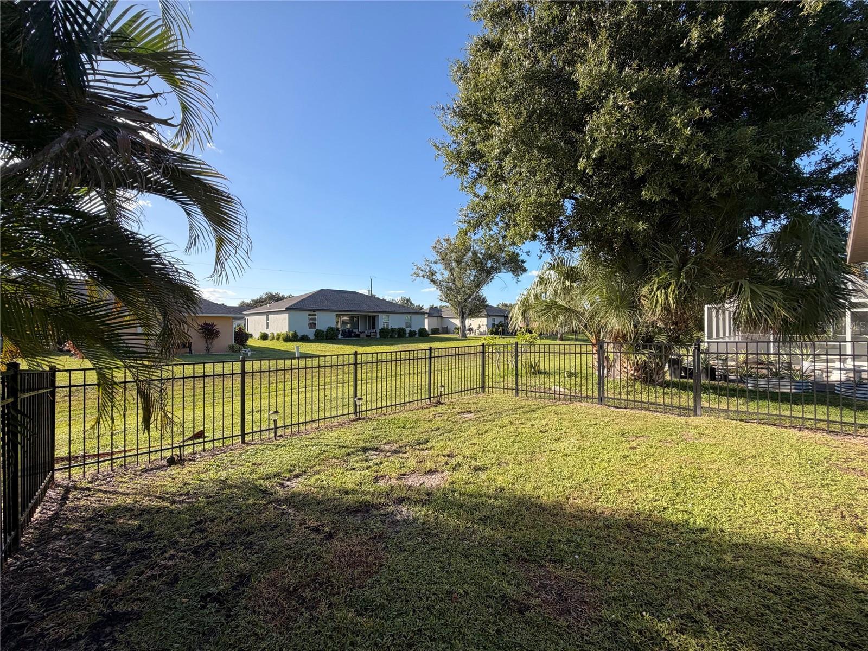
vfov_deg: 85.7
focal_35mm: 14
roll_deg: +0.2
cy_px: 326
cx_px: 434
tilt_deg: +0.7
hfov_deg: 102.1
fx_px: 351
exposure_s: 1/770
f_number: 2.2
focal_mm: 2.22
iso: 40
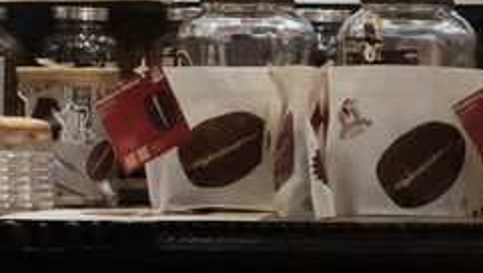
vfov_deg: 4.9
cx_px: 620
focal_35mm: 250
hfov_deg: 8.5
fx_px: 3204
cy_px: 243
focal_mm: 24.2
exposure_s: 1/250
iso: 12800
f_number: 5.6
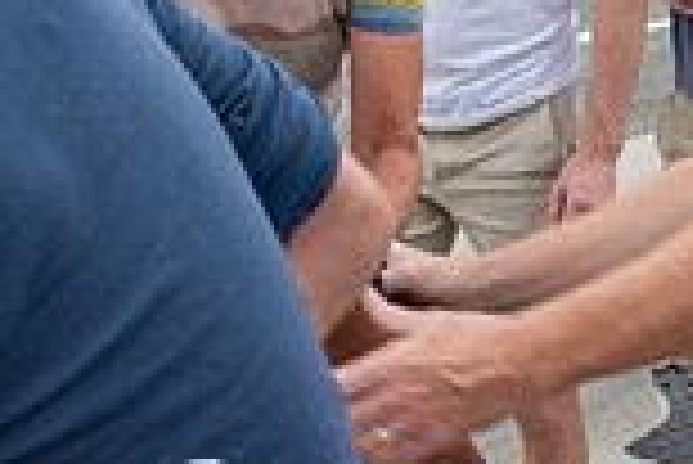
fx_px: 2177
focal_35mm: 113
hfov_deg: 17.8
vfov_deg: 12.1
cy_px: 286
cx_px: 648
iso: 400
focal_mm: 20
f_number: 6.3
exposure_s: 1/160
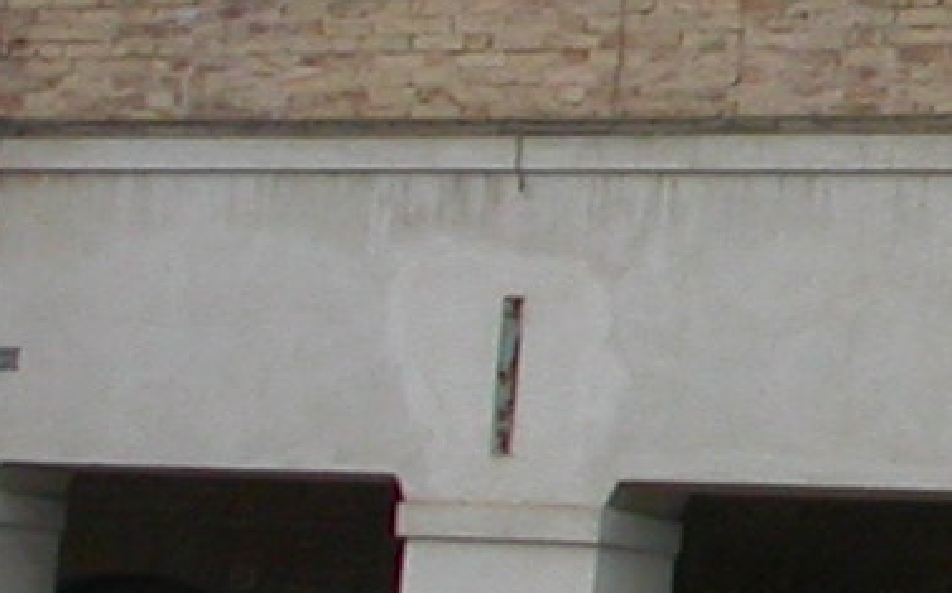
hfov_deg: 7.8
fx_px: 6300
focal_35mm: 243
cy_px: -288
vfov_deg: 5.3
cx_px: 2492
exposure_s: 1/134
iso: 100
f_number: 5.3
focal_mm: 7.85
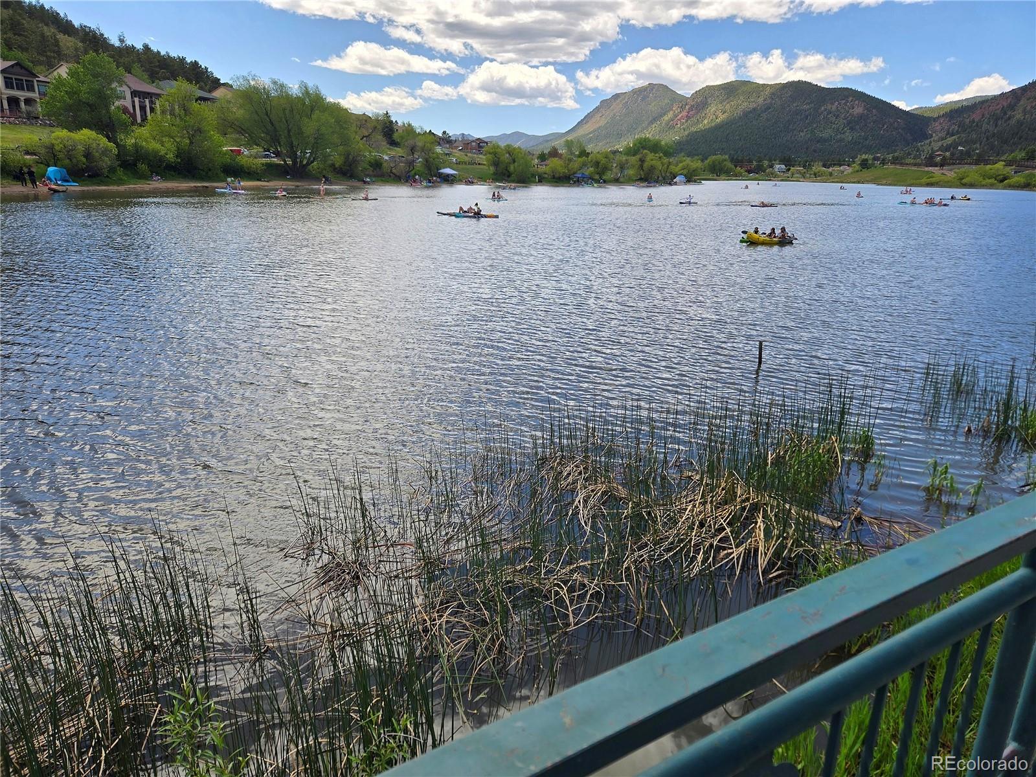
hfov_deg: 73.9
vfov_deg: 58.9
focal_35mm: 23
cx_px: 518
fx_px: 688
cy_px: 388
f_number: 1.8
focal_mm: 5.4
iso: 25
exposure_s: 1/1163
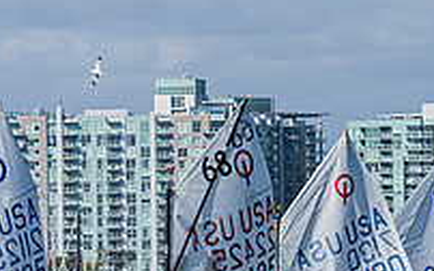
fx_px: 7211
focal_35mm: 610
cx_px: -100
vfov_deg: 2.1
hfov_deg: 3.4
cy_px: 356
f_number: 8
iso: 320
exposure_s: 1/1000
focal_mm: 200
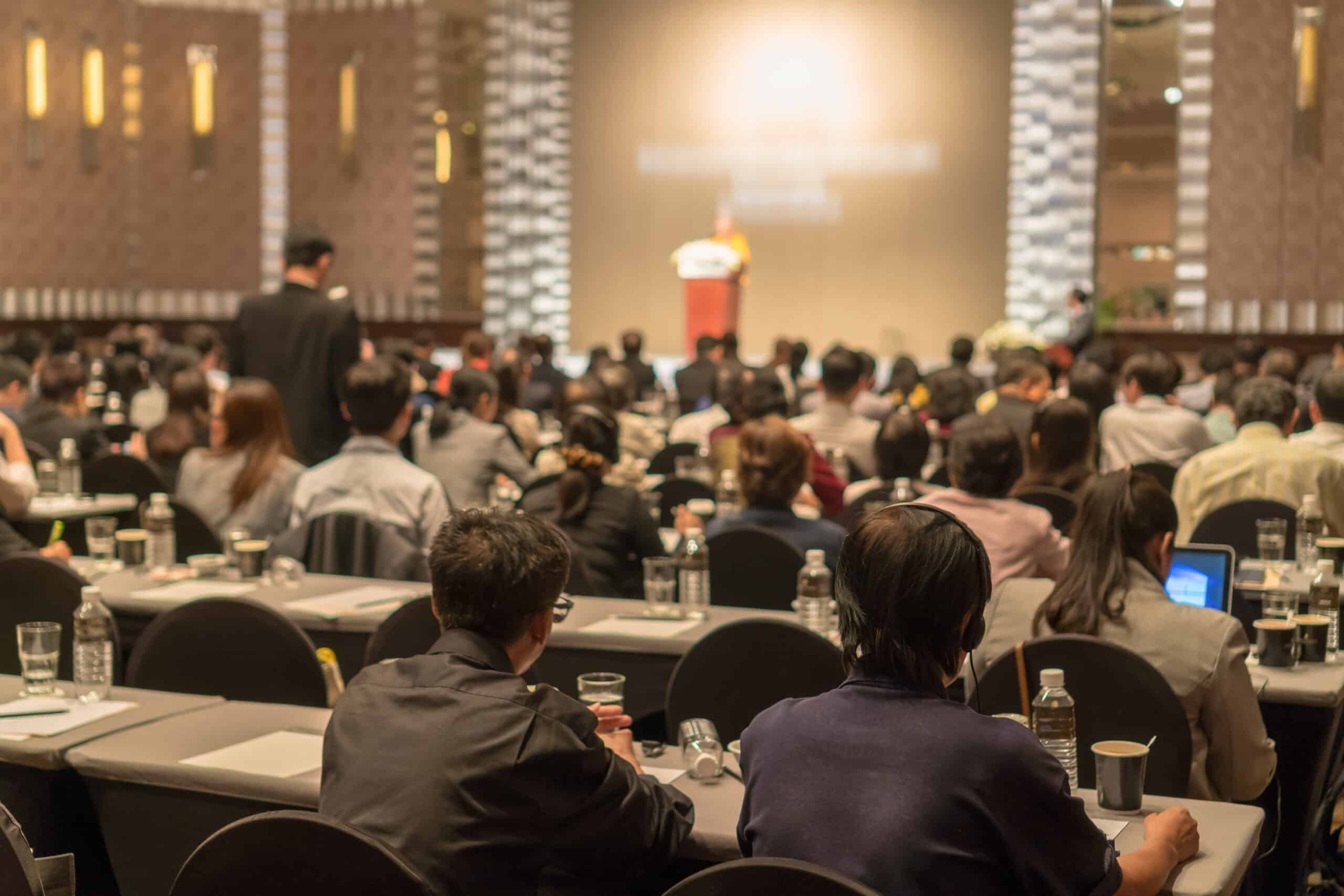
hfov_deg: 37.8
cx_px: 672
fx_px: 1960
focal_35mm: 52
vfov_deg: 25.8
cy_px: 448
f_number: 2.2
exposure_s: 1/30
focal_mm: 35
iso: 400
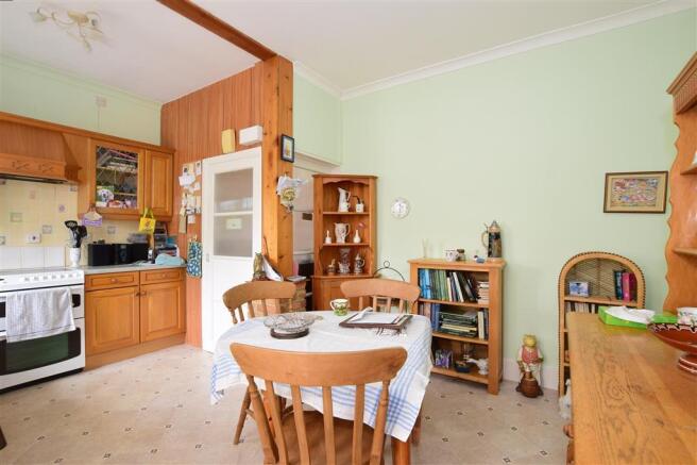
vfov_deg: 59.5
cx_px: 348
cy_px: 232
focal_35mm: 21
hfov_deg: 81.2
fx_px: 406
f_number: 9
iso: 400
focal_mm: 14
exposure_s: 1/2.5
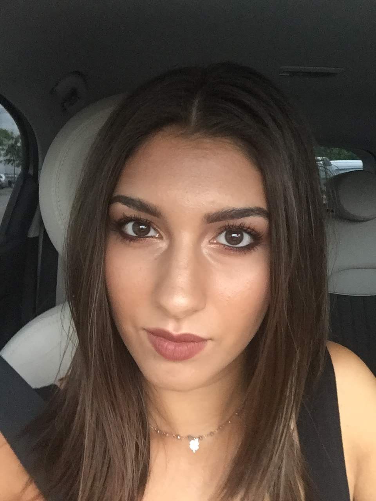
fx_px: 449
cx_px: 188
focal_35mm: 31
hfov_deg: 45.4
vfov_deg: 58.4
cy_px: 250
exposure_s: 1/33
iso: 250
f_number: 2.2
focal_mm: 2.65
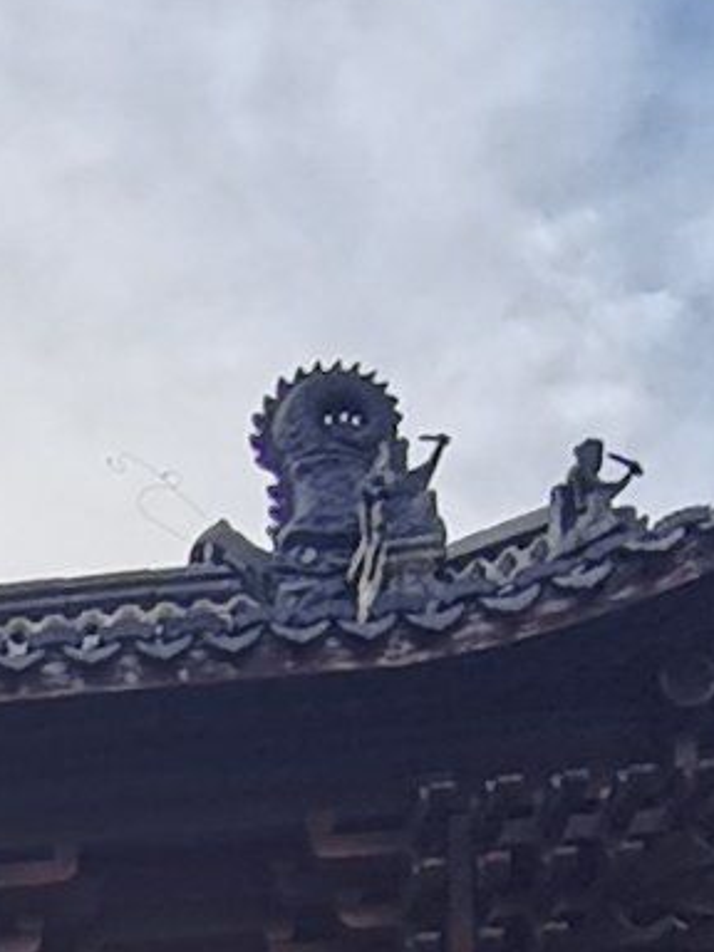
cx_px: -491
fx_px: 3328
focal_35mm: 121
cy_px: 2081
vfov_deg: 13.3
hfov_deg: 11.5
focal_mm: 1.78
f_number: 2.4
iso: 50
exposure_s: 1/1667
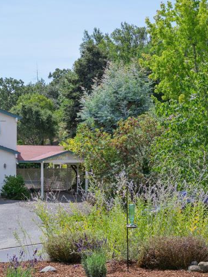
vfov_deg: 28.5
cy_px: 154
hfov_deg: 21.6
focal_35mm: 68
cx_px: 102
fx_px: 545
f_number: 8
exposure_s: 1/160
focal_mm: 24
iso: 64
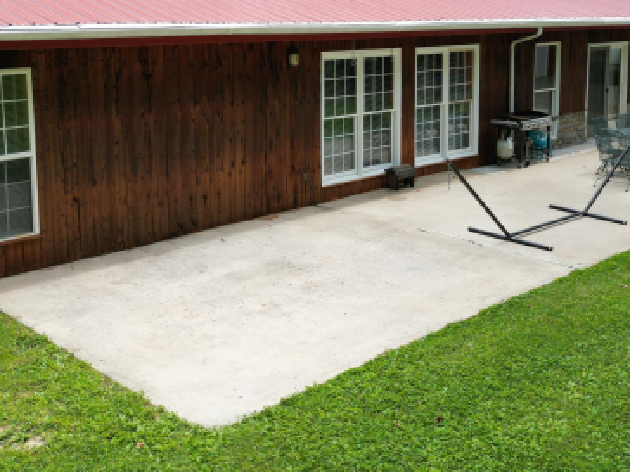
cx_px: 349
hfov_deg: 42.9
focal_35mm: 44
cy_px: 121
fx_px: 801
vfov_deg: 32.3
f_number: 1.7
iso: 120
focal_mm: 6.72
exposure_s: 1/1000
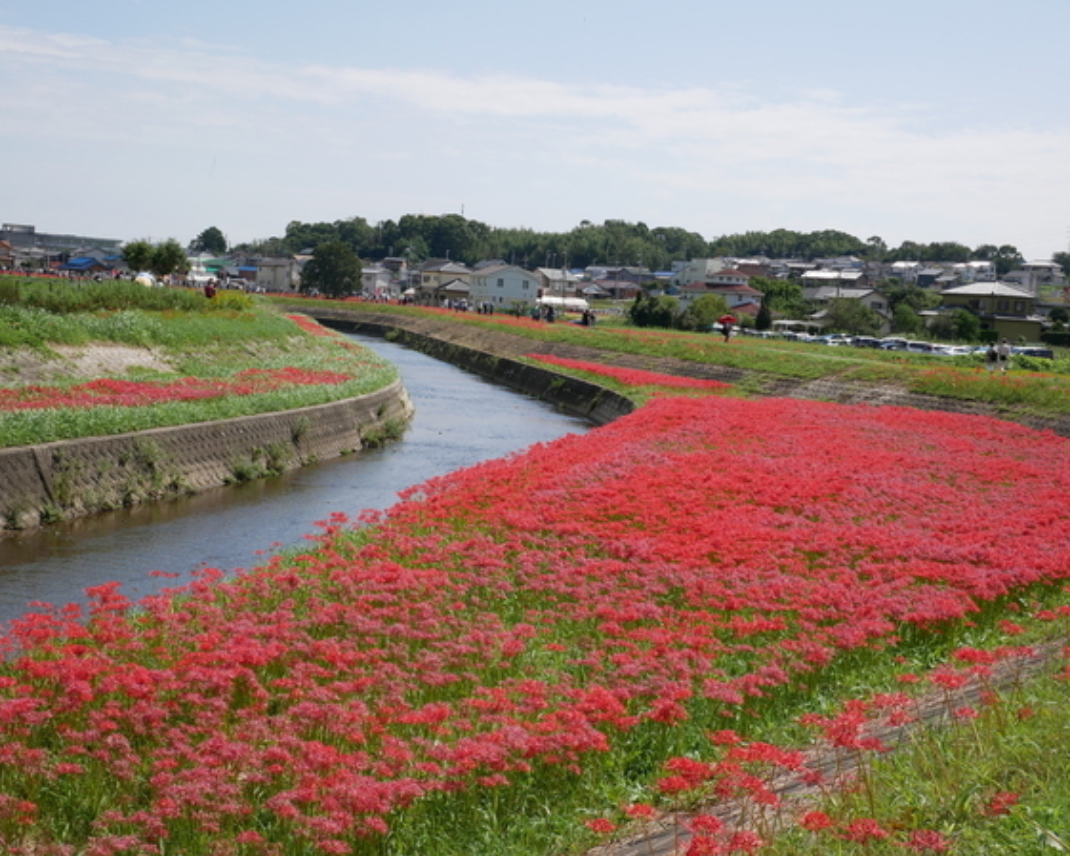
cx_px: 509
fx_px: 1457
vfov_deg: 32.8
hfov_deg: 40.3
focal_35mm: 46
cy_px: 428
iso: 200
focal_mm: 22
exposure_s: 1/400
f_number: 9
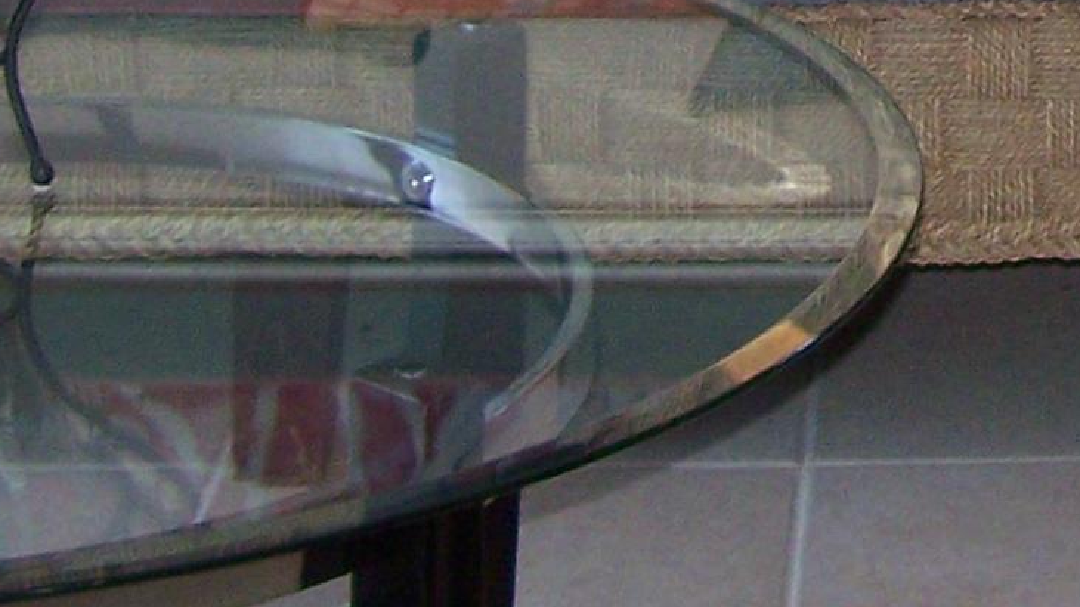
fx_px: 4868
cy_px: -823
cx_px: 1389
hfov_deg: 12.3
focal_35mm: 170
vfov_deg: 6.8
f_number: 2.8
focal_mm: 6.3
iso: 160
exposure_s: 1/60
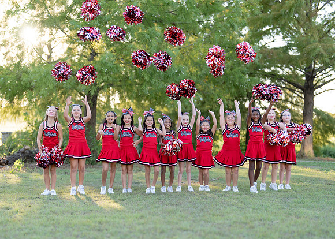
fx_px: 604
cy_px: 142
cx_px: 161
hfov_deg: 31.0
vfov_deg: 22.4
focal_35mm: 63
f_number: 1.2
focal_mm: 50
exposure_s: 1/1000
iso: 200
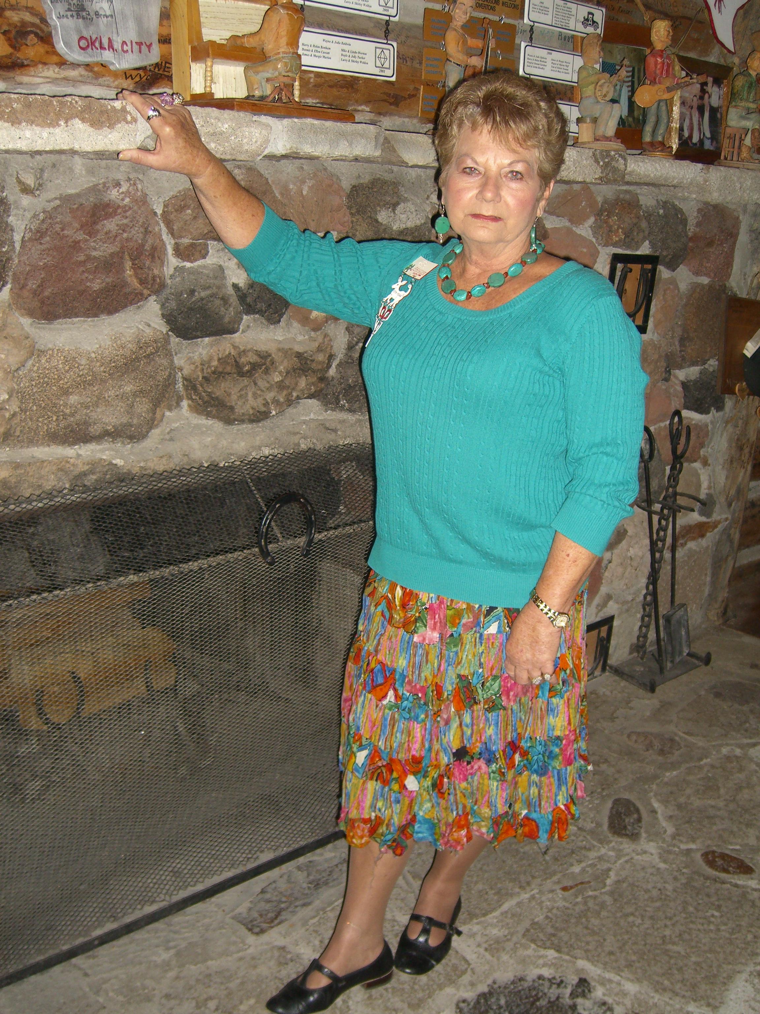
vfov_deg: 49.0
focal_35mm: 38
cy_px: 507
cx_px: 380
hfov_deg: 37.7
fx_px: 1112
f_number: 2.8
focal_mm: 7.9
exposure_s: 1/60
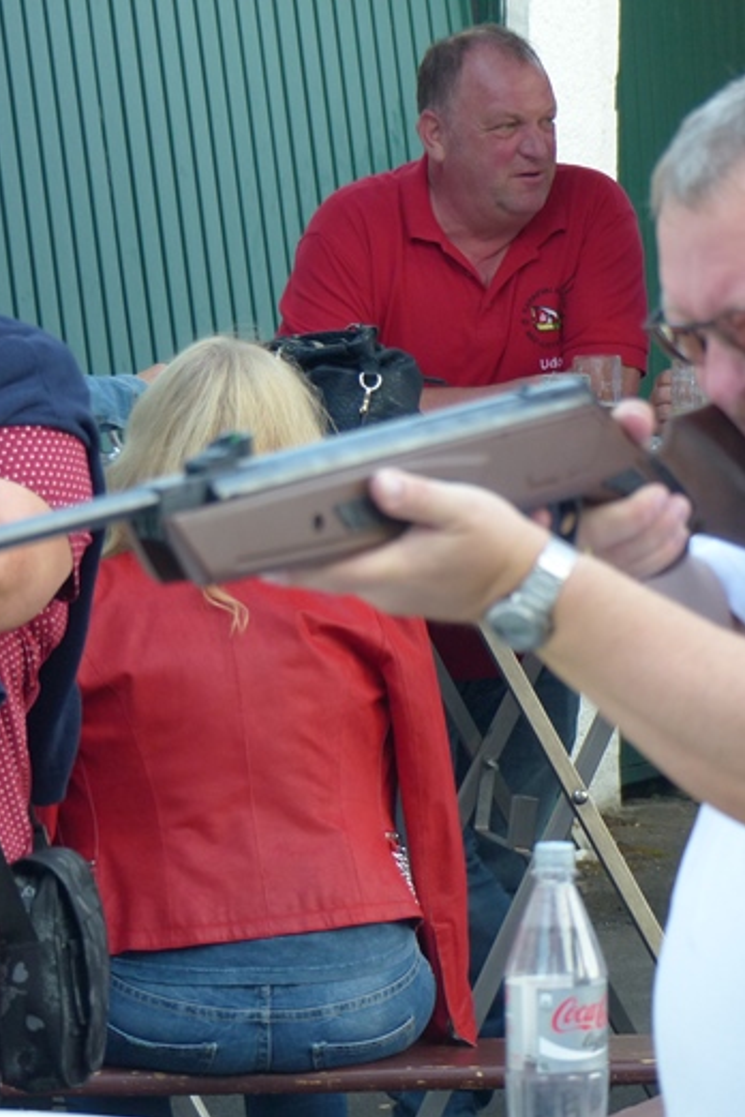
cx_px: 441
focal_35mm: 244
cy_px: 560
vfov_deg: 8.4
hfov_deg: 5.6
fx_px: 7574
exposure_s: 1/80
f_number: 2.8
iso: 200
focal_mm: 31.5
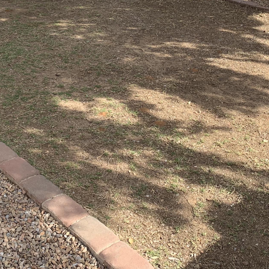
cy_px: 31
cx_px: 98
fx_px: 484
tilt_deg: -16.2
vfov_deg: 29.9
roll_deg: -0.9
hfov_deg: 30.9
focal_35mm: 55
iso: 25
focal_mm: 4.25
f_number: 1.8
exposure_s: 1/856
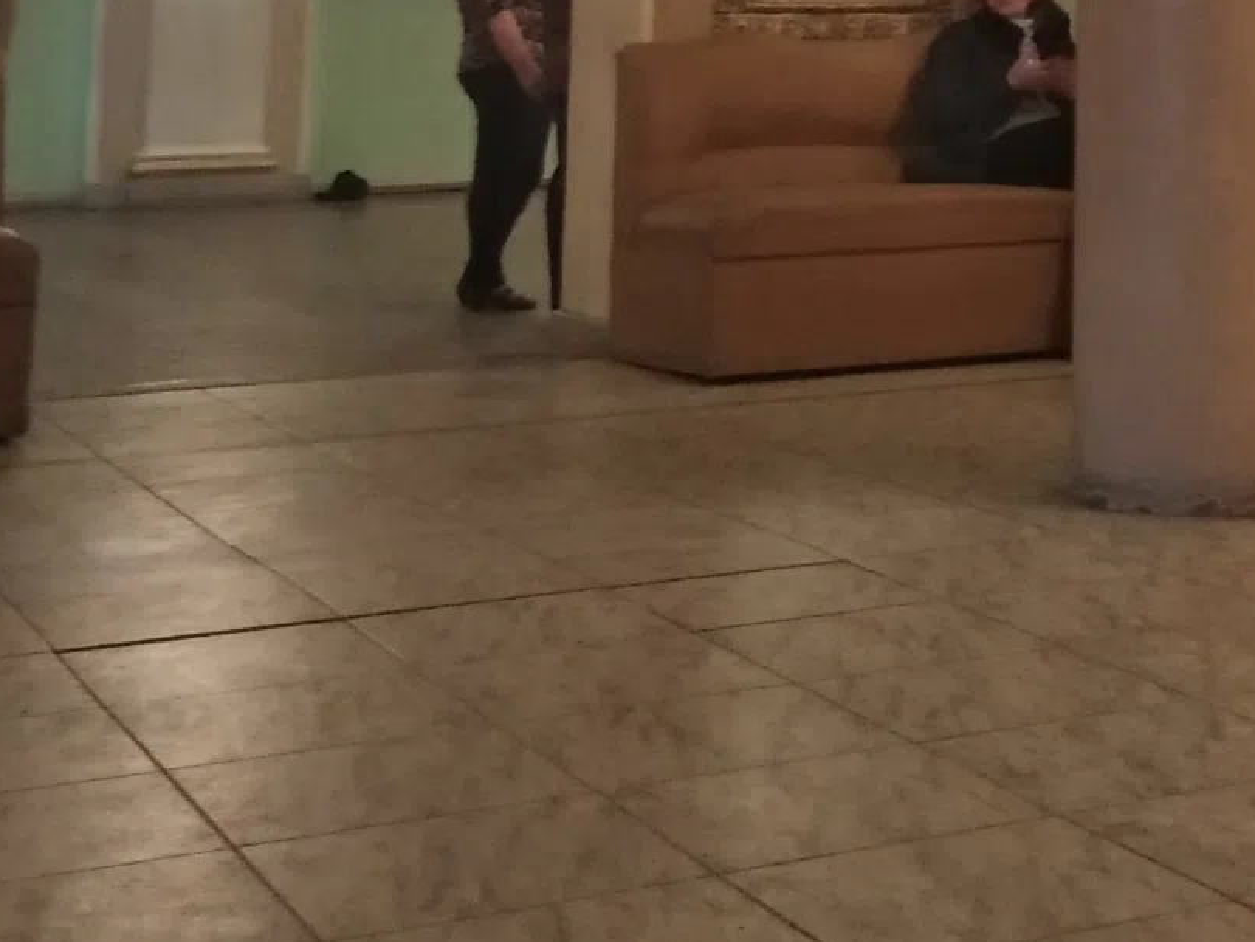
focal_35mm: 77
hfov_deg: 23.5
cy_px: -394
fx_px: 2792
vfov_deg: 17.5
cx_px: 1446
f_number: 2.2
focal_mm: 3.81
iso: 1600
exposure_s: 1/20
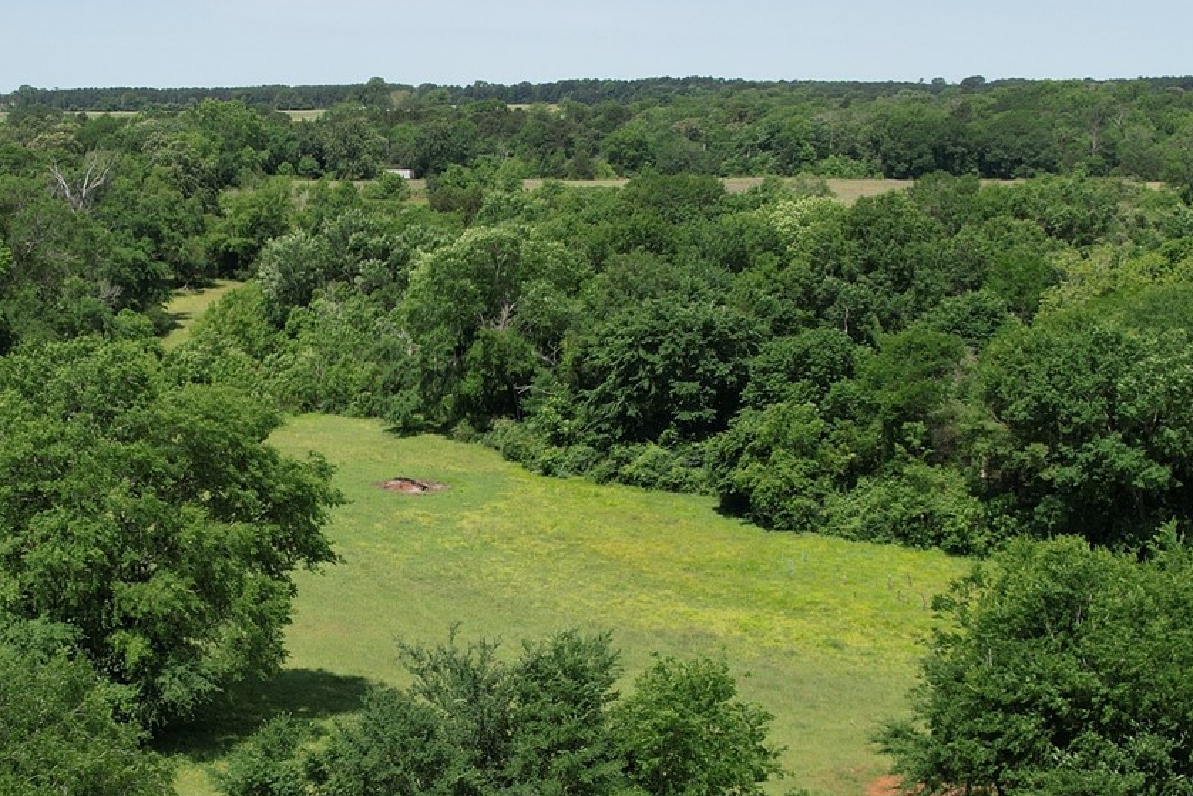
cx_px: 345
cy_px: 581
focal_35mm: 57
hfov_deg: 34.5
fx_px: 1889
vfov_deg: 23.6
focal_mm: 8.38
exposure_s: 1/2000
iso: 110
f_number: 2.8
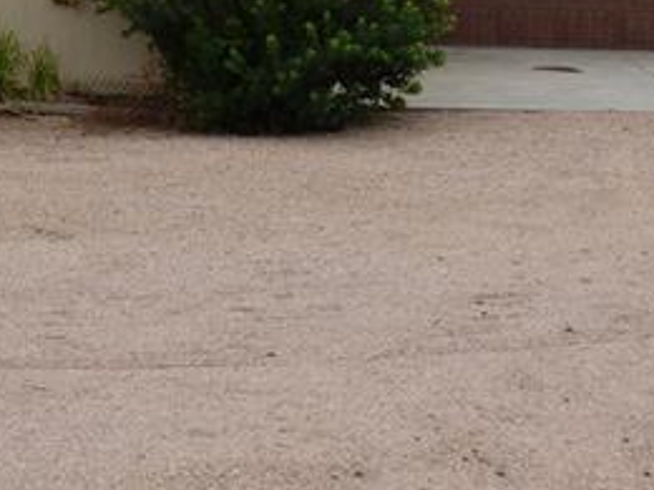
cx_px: 206
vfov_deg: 14.4
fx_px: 1908
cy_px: 10
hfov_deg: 19.4
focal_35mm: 101
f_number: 3.6
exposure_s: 1/500
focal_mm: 7.07
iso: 100
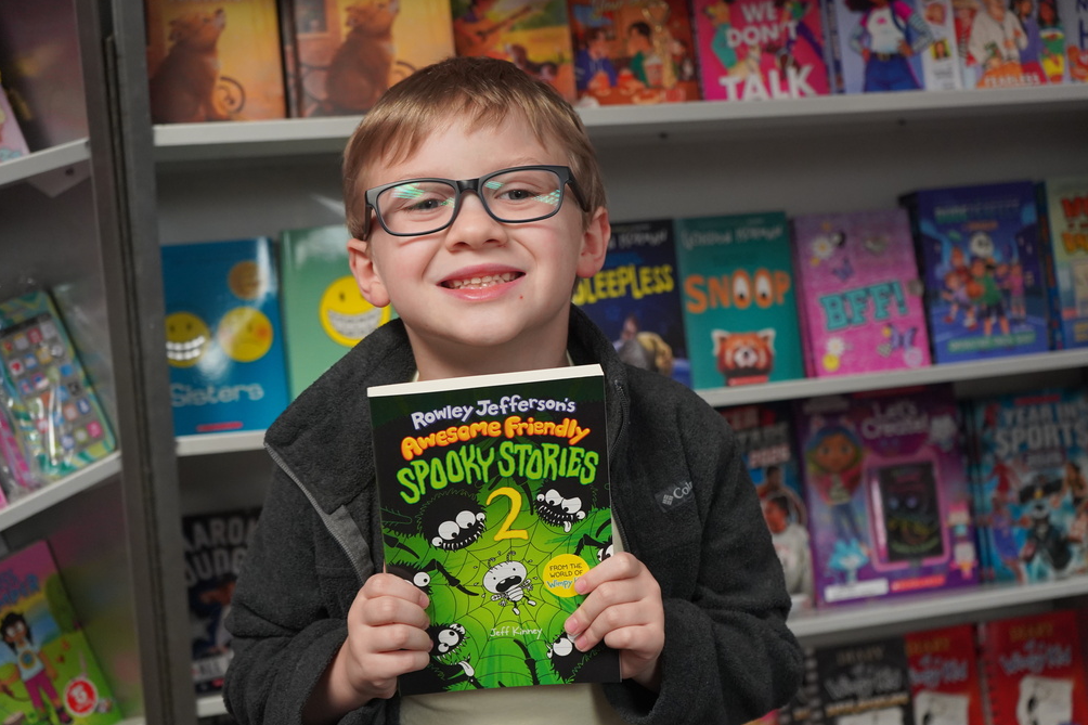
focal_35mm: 51
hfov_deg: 38.9
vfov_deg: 26.5
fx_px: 1541
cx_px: 551
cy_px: 357
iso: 2500
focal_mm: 50
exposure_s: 1/160
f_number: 4.5
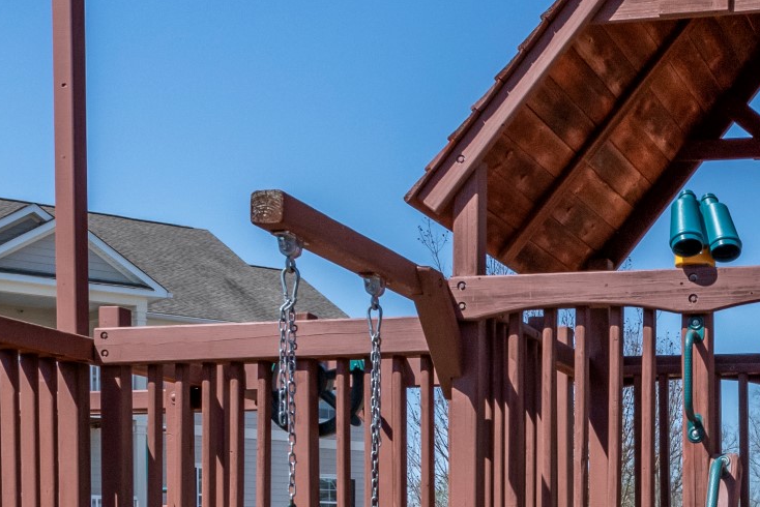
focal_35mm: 75
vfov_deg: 17.3
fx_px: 1584
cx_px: 724
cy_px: 615
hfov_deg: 25.9
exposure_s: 1/800
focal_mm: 17
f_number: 11
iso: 400
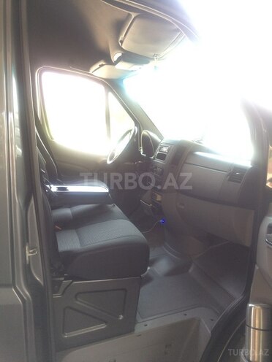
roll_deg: -0.1
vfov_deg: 61.7
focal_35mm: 29
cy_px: 181
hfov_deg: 48.2
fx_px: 304
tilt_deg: -12.2
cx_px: 136
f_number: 2.2
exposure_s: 1/33
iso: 40
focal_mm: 4.15
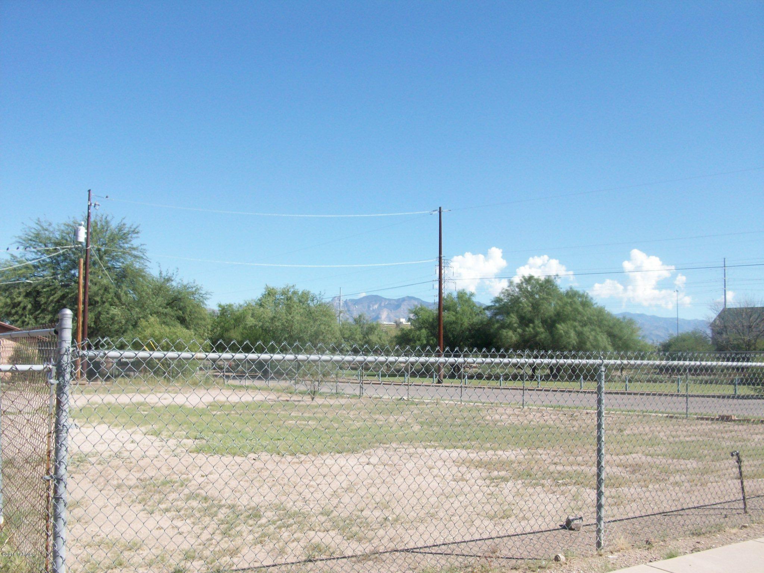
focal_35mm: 34
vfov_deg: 41.8
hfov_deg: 54.0
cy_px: 286
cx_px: 382
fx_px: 750
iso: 64
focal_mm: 5.7
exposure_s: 1/247
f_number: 5.5
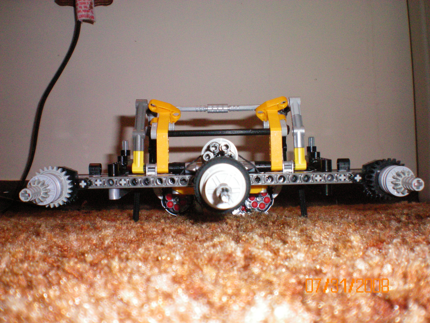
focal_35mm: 38
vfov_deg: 37.7
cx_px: 215
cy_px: 162
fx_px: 472
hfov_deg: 49.0
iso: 400
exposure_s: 1/60
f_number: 4.6
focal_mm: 6.3
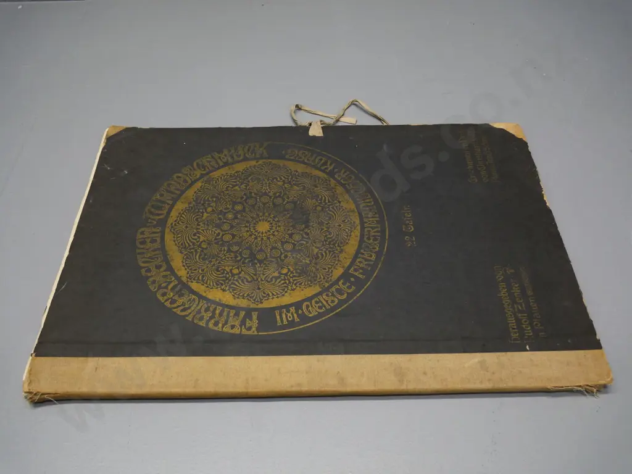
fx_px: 621
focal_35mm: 34
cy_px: 237
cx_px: 316
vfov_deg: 41.8
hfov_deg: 54.0
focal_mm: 17
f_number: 5.6
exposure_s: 1/100
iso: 1600
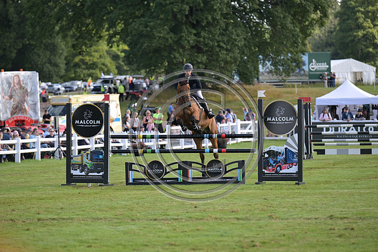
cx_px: 189
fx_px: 2100
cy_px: 126
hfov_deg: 10.3
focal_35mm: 200
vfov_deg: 6.9
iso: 450
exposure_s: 1/1250
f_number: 4
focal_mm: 200
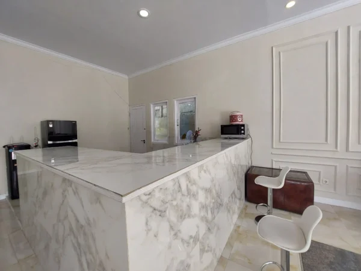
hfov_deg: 106.2
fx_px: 136
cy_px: 136
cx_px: 180
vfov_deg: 89.9
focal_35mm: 13
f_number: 2.2
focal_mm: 1.74
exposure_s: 1/100
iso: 80
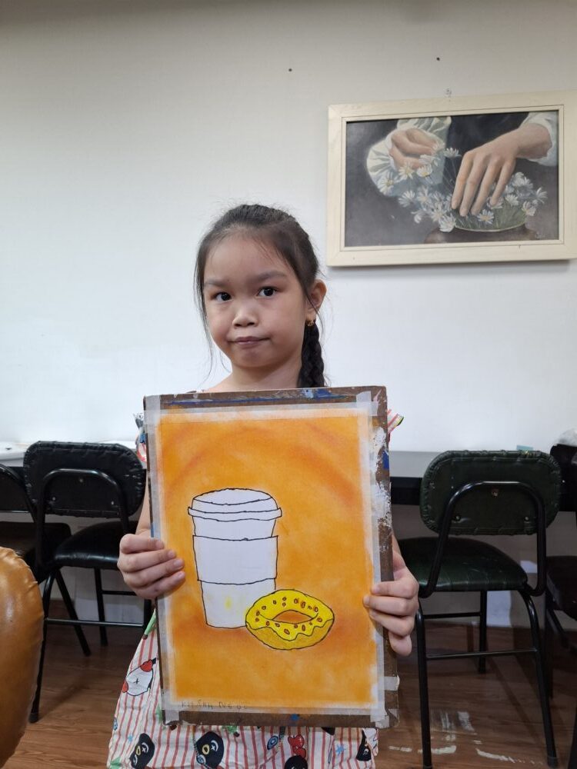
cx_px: 288
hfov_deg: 58.9
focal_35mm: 23
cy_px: 384
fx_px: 511
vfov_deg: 73.9
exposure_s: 1/100
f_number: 1.8
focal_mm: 5.54
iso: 125
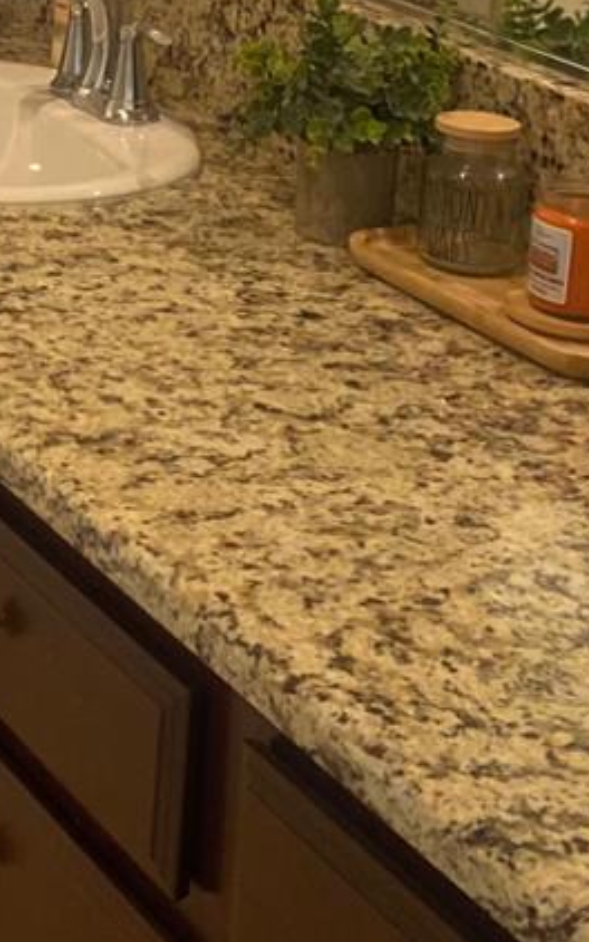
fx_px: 2515
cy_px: -134
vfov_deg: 20.1
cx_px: -162
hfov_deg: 12.9
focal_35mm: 98
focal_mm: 4.25
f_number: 1.8
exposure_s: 1/60
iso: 160
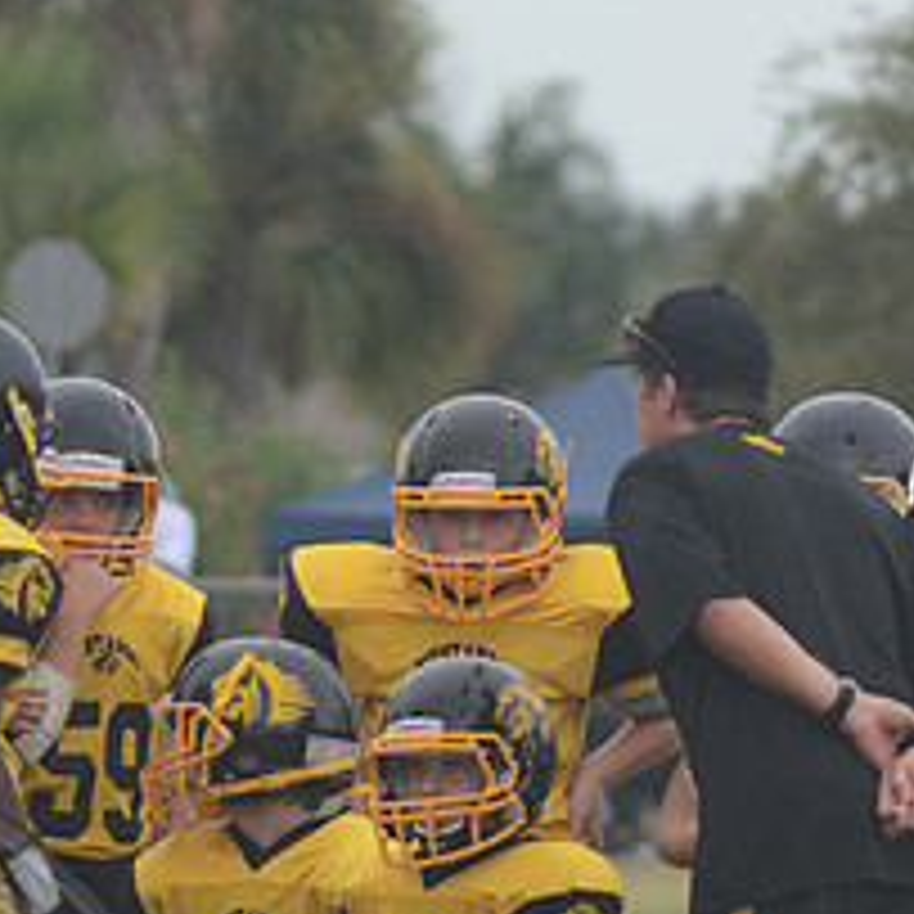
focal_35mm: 983
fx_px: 29365
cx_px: 576
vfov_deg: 1.8
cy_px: 770
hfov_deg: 1.8
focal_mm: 270
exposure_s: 1/640
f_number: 5.6
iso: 400
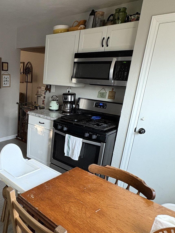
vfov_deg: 63.3
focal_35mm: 28
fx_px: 189
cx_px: 23
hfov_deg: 45.8
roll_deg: -2.4
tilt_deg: -16.3
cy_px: 129
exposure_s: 1/60
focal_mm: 2.22
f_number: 2.2
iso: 250
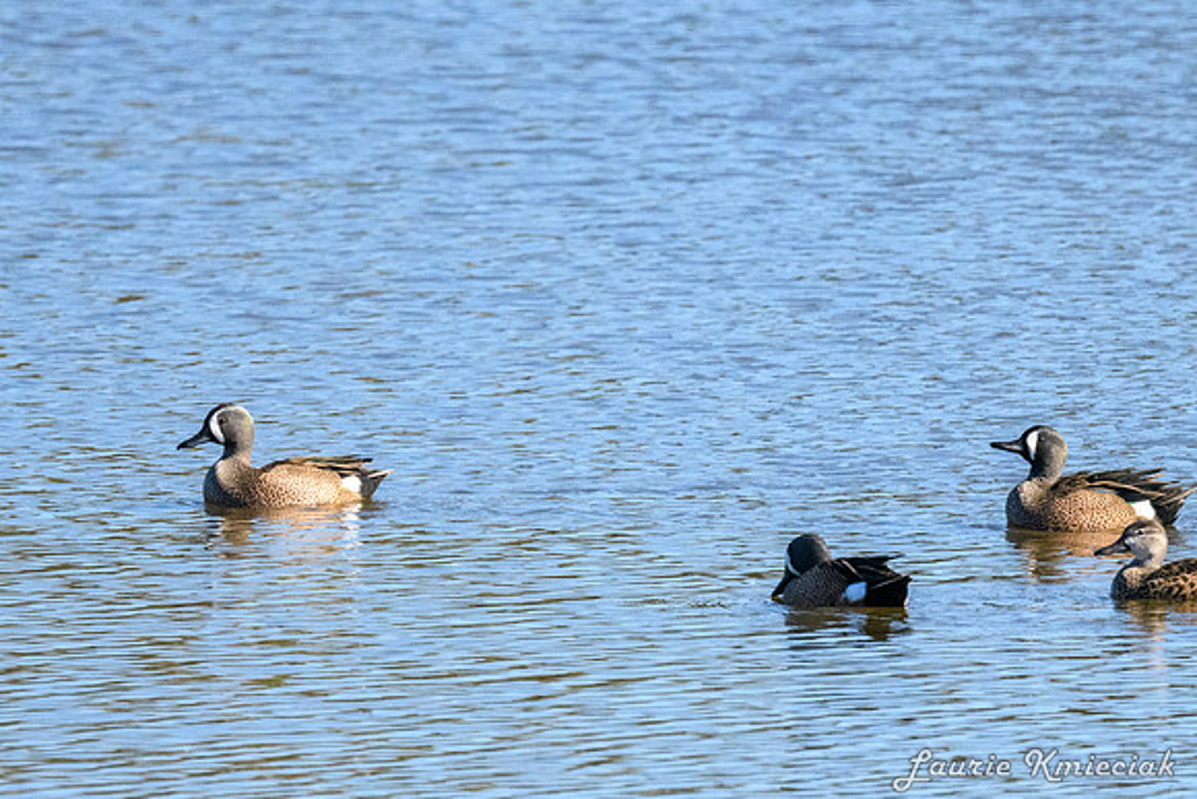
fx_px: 35745
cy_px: 494
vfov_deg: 1.3
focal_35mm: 1075
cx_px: 349
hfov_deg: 1.9
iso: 3200
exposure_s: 1/3200
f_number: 13
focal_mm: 500
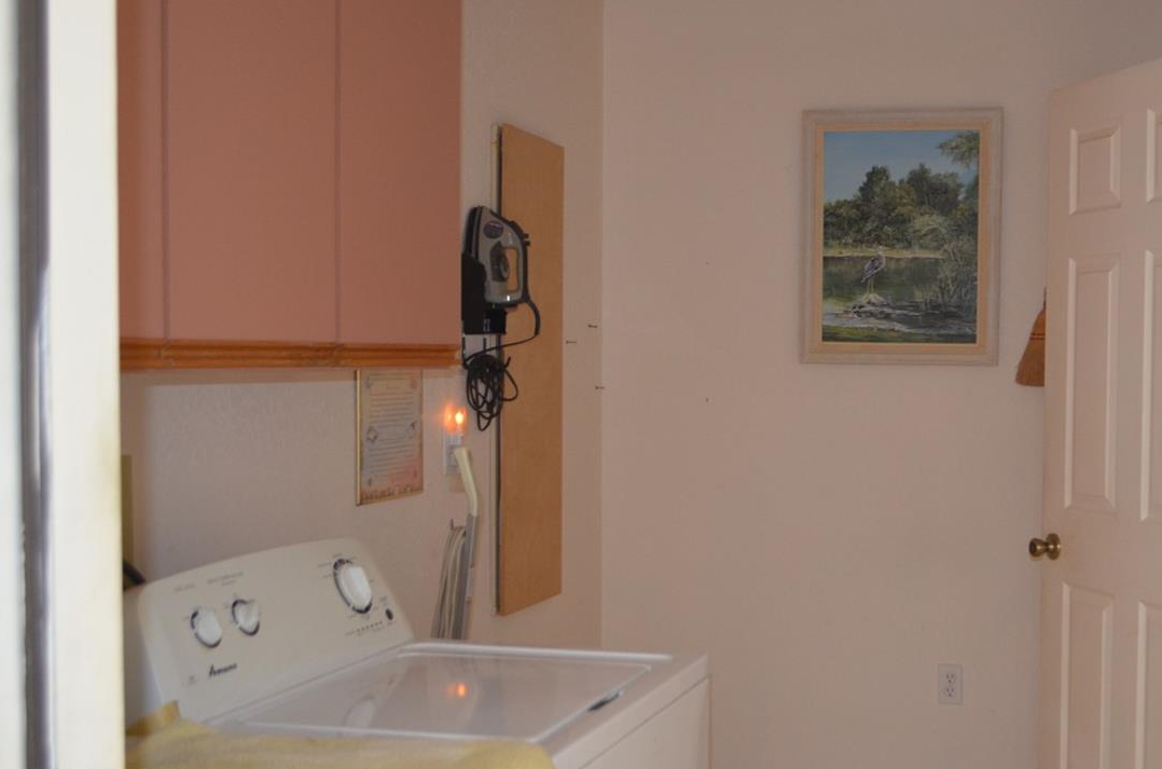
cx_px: 835
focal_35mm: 49
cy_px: 424
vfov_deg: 27.4
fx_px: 1578
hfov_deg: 39.6
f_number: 3.8
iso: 720
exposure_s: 1/60
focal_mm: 22
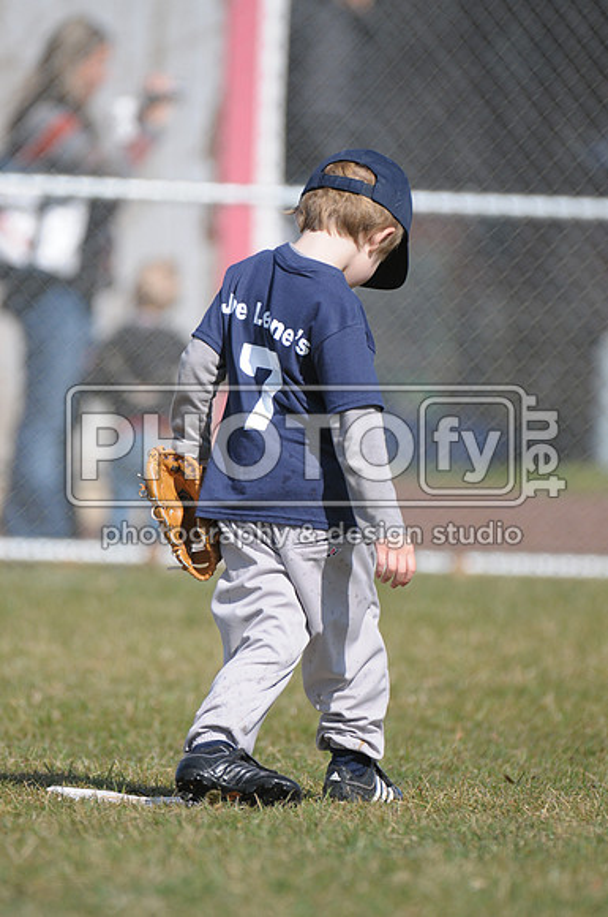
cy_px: 458
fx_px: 11433
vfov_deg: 4.6
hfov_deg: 3.0
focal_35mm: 450
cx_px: 304
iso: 400
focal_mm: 300
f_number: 4
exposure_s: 1/3200
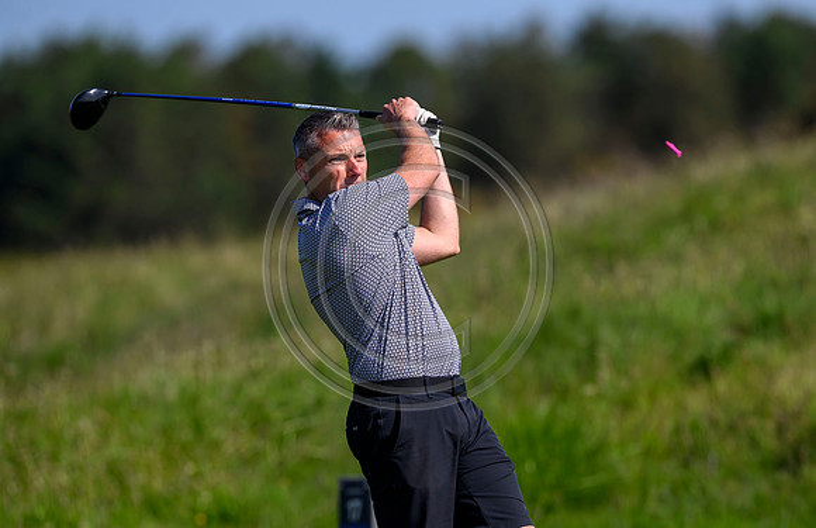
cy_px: 318
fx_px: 10581
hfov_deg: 4.4
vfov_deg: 2.9
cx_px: 476
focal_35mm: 471
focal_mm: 400
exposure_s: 1/4000
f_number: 4.5
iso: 500
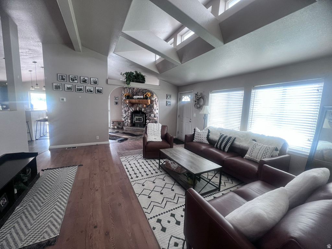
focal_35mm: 13
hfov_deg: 106.2
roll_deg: -2.3
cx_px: 166
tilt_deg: -8.4
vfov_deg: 89.9
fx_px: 125
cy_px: 124
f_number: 1.8
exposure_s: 1/60
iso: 160
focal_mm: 1.57
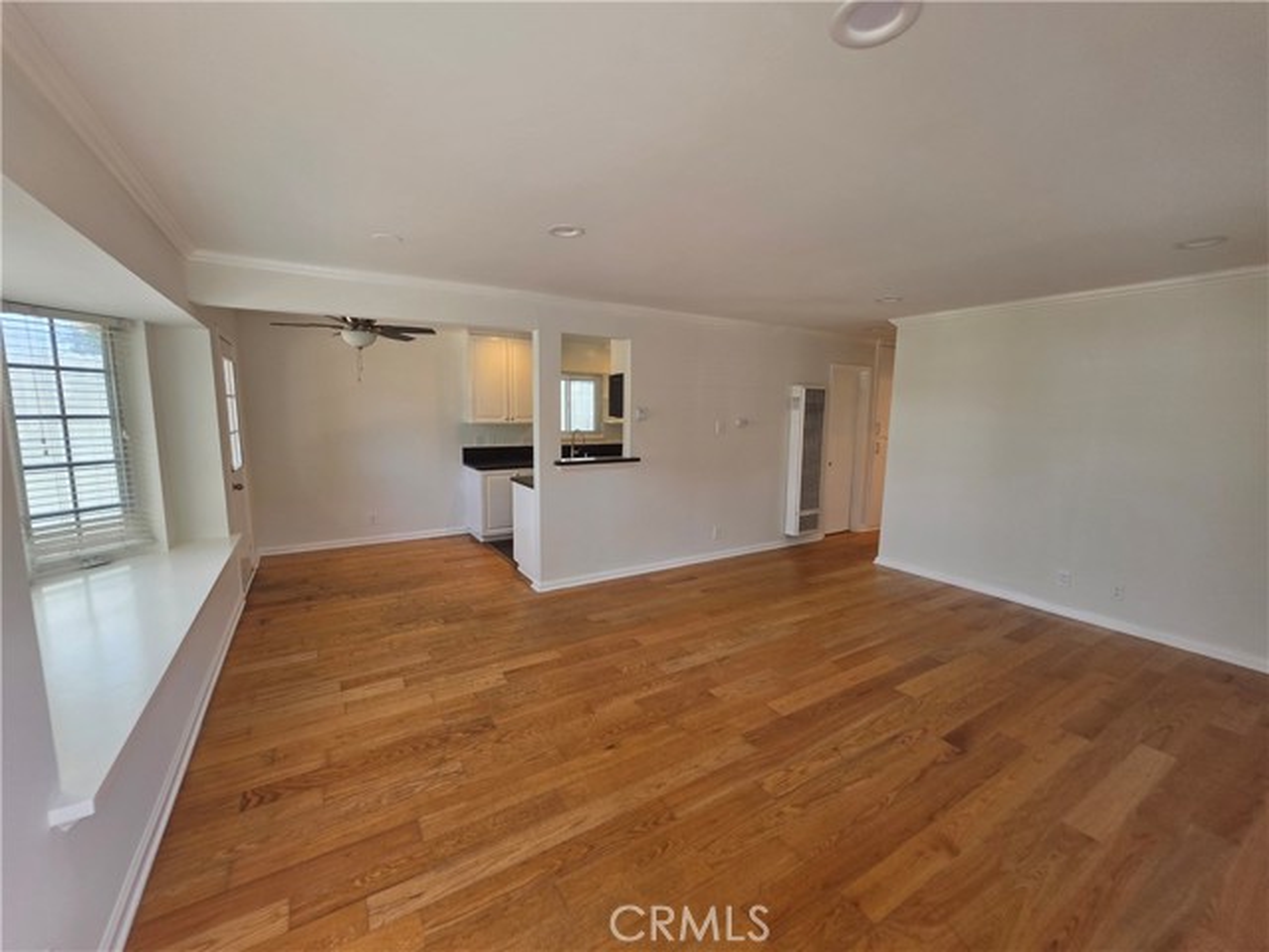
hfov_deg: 106.2
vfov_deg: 89.9
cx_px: 634
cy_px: 476
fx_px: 477
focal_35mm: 13
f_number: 1.9
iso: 50
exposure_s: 1/120
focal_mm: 2.2
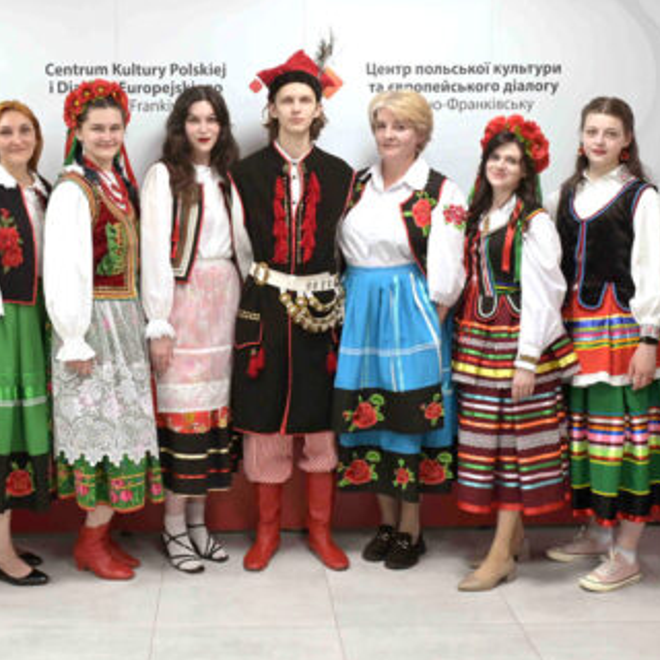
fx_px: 1100
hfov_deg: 33.2
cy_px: 258
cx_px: 252
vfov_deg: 33.3
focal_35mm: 51
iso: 2500
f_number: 5.6
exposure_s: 1/200
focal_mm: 32
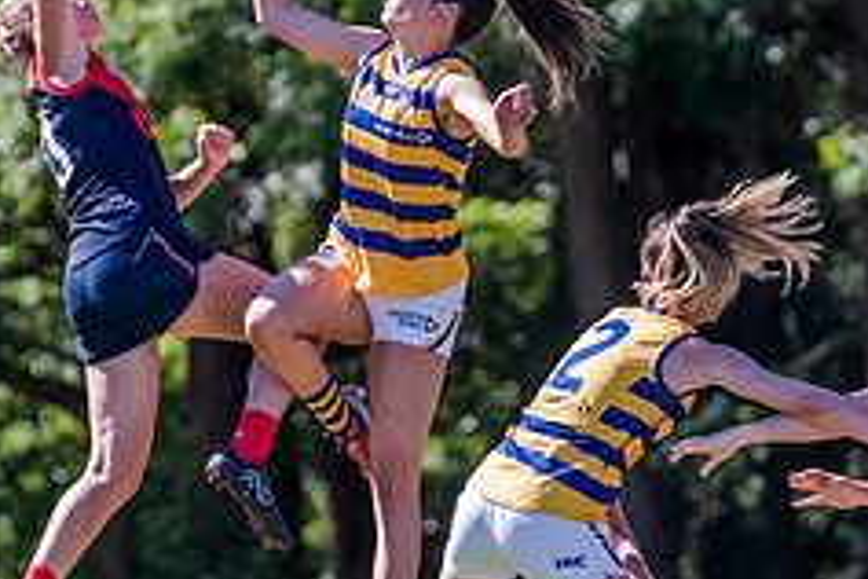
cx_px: 510
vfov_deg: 1.1
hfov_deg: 1.7
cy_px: 395
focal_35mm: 1237
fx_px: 29823
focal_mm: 420
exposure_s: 1/1600
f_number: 6.3
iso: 1000
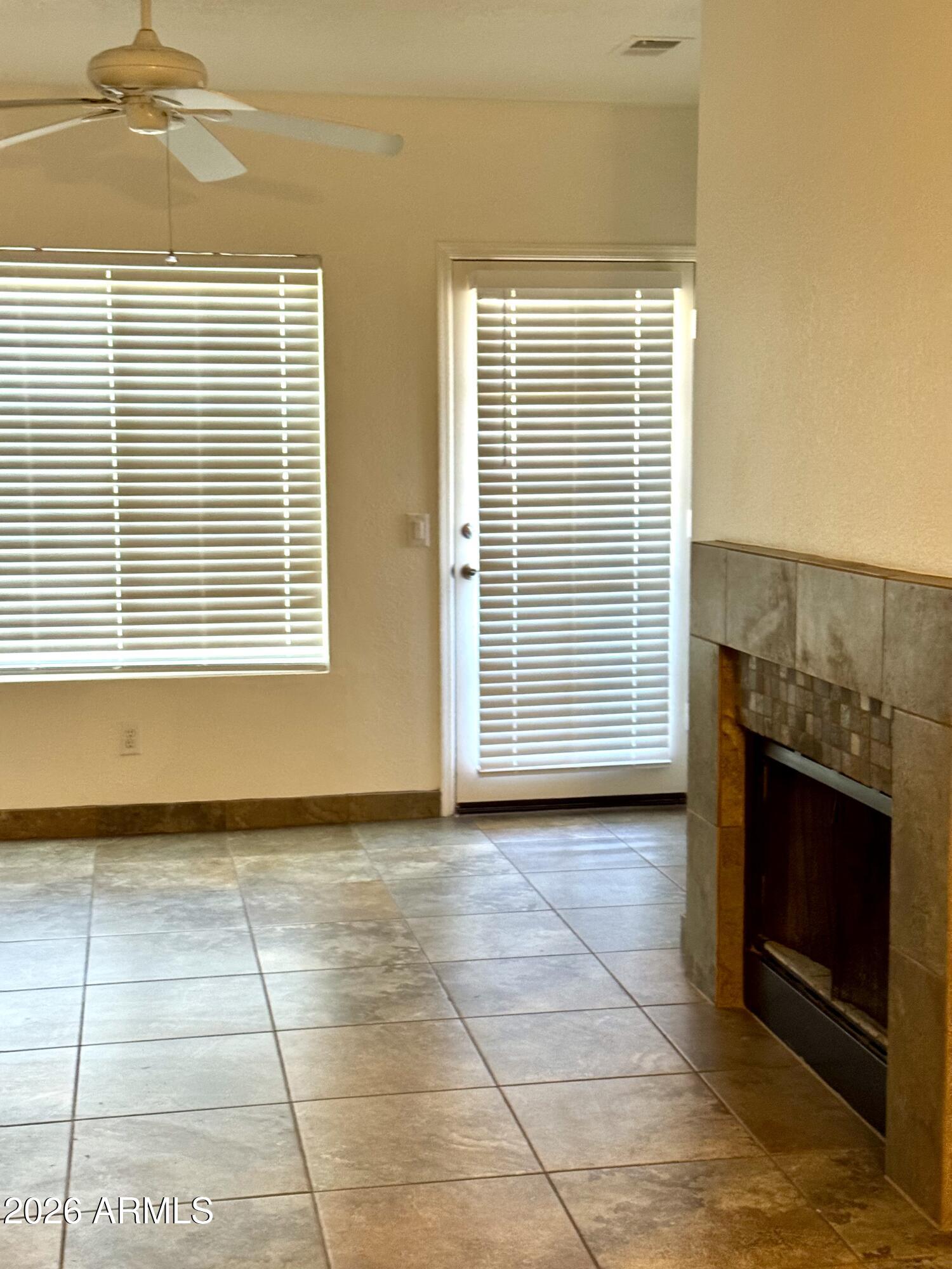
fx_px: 1760
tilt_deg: -5.8
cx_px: 476
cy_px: 634
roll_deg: +0.8
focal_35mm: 48
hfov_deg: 30.3
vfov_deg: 39.7
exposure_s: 1/60
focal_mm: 6.76
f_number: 1.78
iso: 250
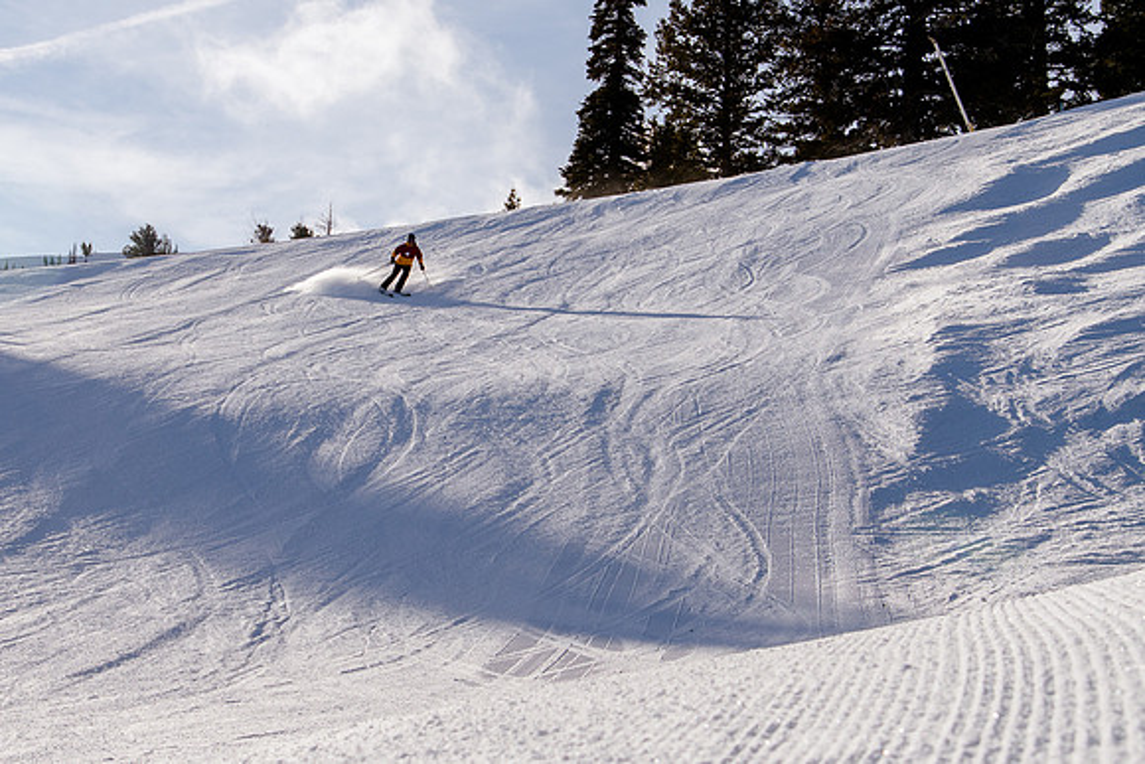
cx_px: 410
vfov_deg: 14.8
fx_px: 2946
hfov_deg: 21.9
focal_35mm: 93
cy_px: 374
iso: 160
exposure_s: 1/1000
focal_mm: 48
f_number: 8
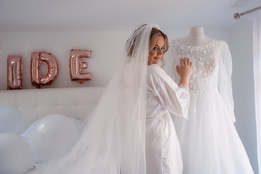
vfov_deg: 28.6
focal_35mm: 47
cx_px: 160
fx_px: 340
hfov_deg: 41.7
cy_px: 70
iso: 800
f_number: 2.8
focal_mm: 38
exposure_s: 1/250
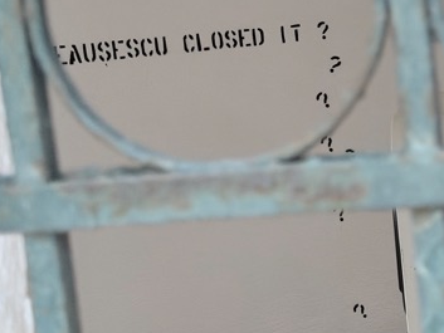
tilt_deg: -5.8
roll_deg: +6.4
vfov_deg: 17.0
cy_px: 156
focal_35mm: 87
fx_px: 1116
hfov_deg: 22.0
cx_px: 394
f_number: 1.78
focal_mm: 6.76
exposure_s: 1/33
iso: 200
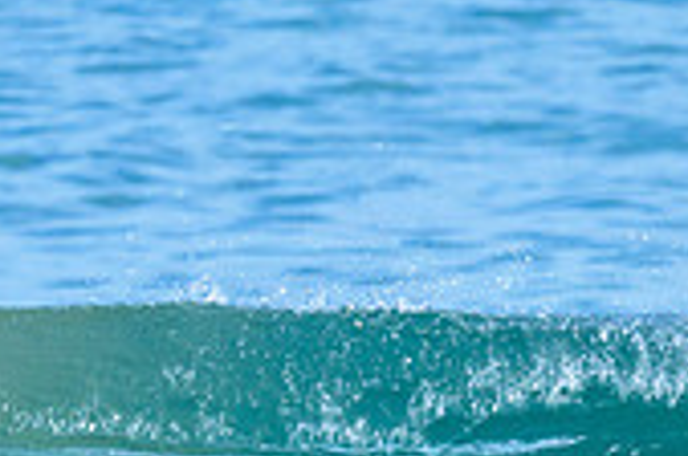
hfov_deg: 0.5
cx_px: 3
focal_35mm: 3791
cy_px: 470
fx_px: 72313
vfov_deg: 0.4
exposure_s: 1/2000
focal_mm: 800
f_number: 6.3
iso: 320
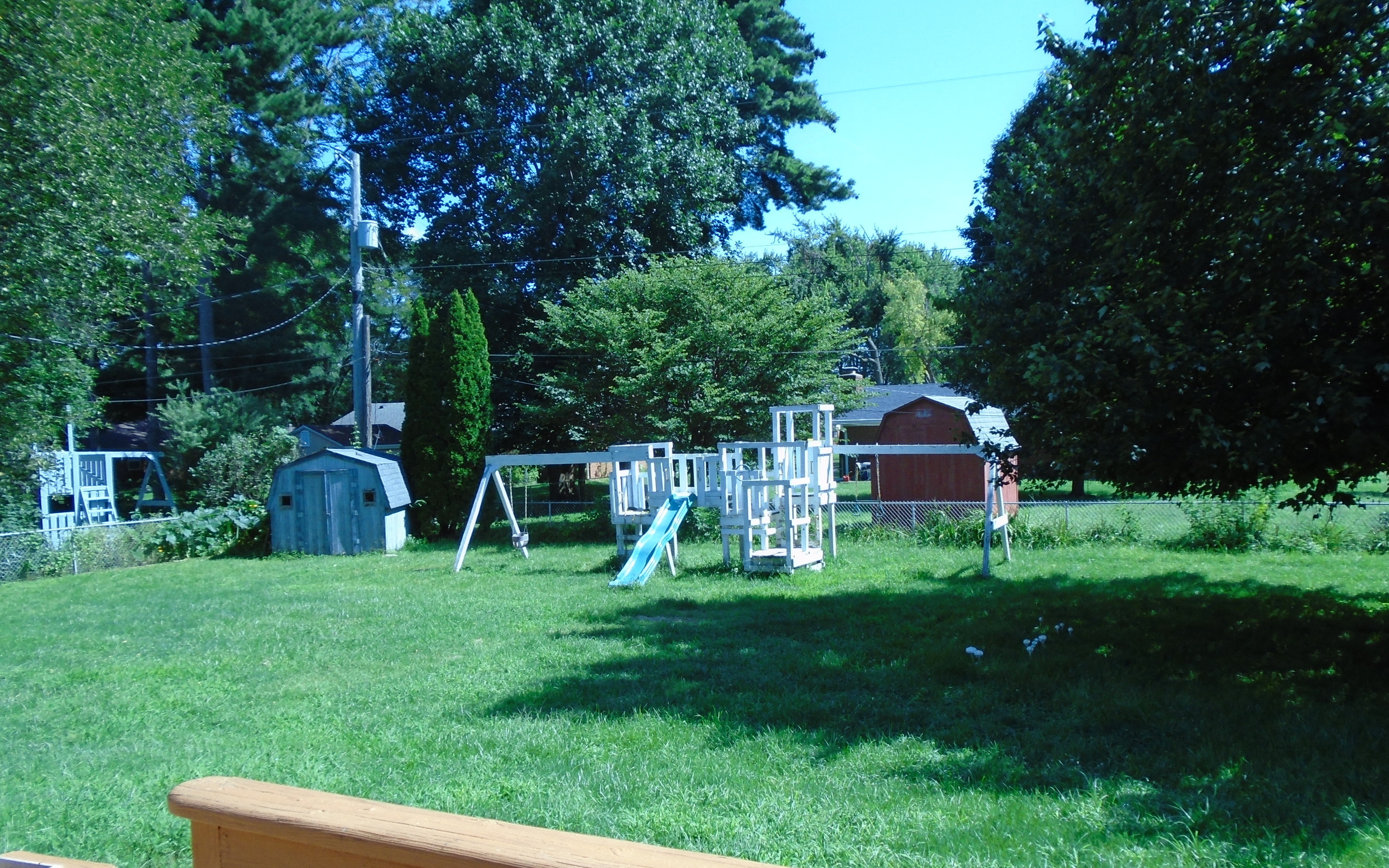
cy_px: 487
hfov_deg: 66.5
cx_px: 700
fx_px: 1060
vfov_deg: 44.5
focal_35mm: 28
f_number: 3.2
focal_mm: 4.6
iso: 100
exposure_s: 1/400
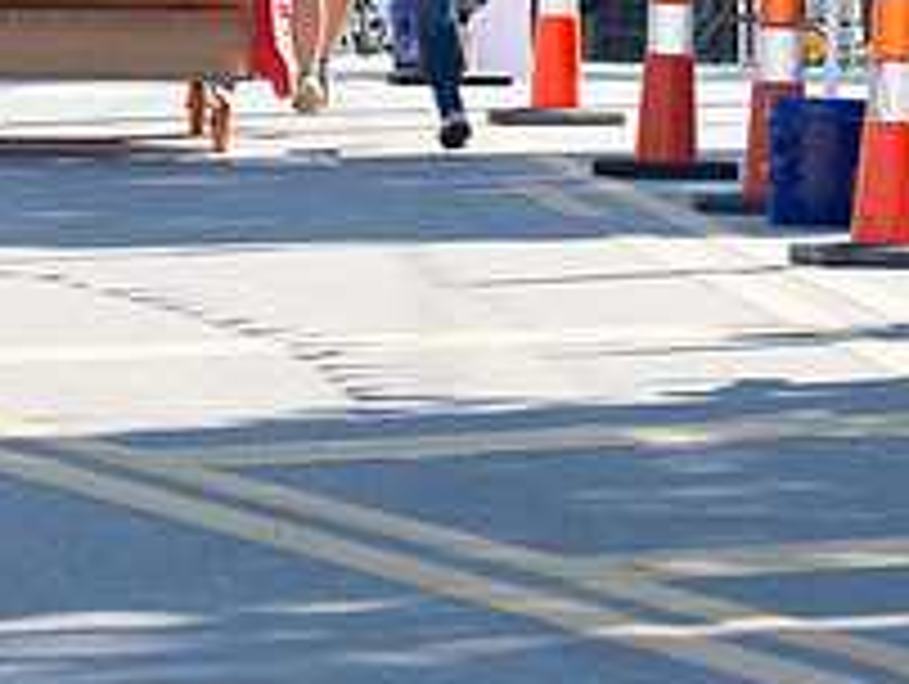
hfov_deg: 4.0
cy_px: -132
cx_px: -212
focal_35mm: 497
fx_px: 13067
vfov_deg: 3.0
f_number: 7.1
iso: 200
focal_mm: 145
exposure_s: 1/250
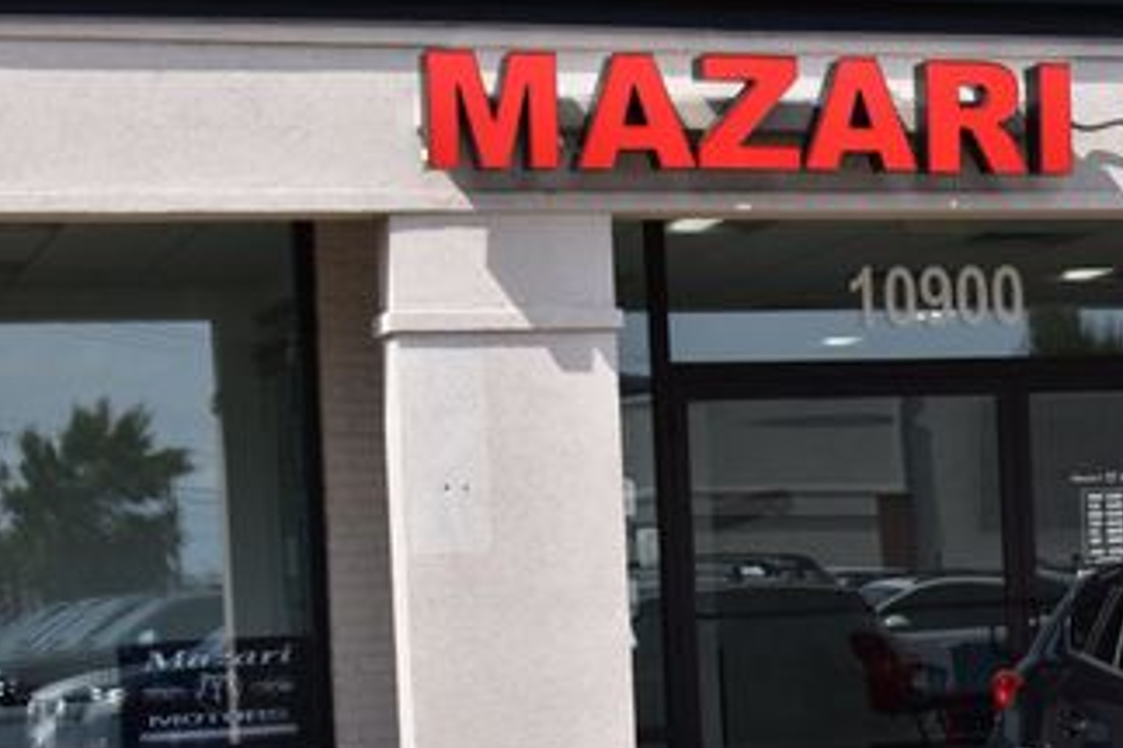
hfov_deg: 19.2
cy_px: 560
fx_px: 3242
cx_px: 1057
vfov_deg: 13.1
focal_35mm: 104
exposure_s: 1/500
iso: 360
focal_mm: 35
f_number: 11
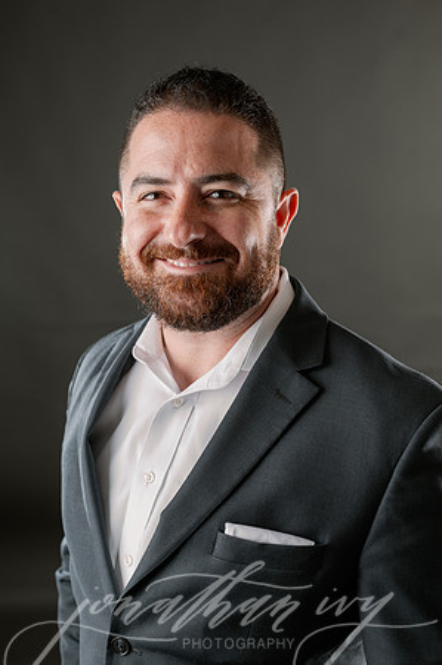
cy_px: 332
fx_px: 923
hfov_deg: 26.9
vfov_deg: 39.6
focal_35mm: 50
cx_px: 221
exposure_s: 1/200
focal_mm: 50
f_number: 5
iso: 100
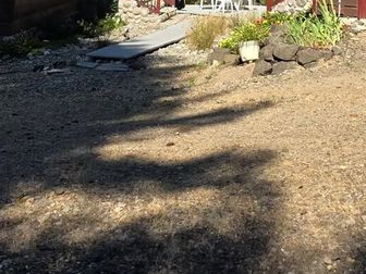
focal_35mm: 70
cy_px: -96
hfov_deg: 27.8
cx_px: 192
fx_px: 740
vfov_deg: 19.2
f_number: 1.7
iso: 80
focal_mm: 6.3
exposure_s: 1/4237
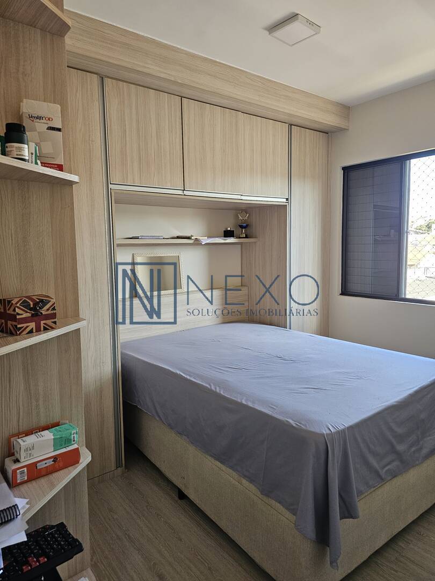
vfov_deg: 73.9
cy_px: 290
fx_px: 385
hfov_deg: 58.9
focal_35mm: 23
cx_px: 218
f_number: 1.7
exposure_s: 1/170
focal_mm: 6.3
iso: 320
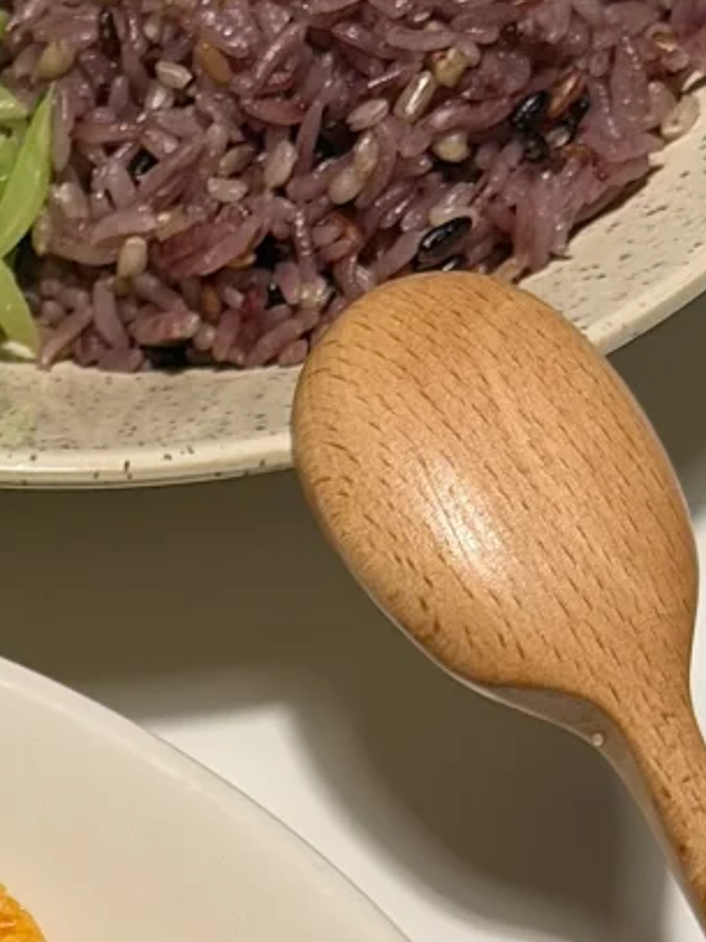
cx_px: -512
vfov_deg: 11.2
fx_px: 4625
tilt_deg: -61.3
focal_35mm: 170
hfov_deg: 8.4
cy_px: 1366
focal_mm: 6.76
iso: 100
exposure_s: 1/50
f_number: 1.78
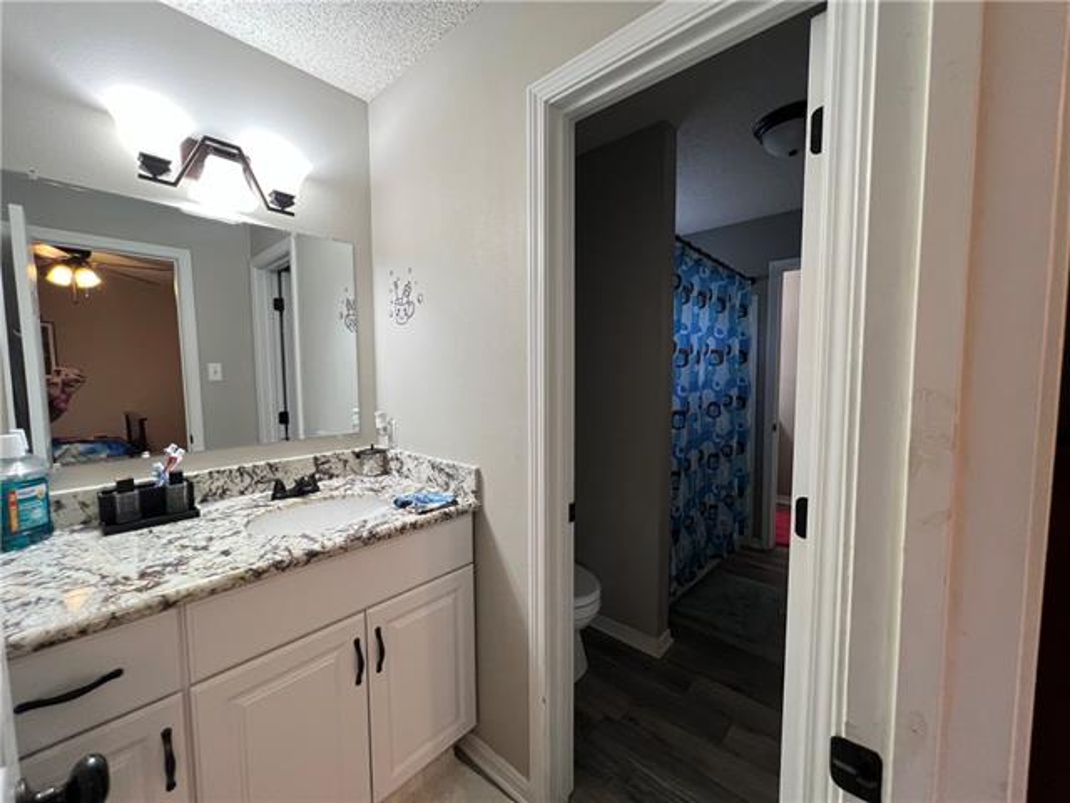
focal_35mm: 13
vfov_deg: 89.9
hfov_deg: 106.2
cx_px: 535
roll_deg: +0.7
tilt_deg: -3.3
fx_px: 402
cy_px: 402
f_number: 1.8
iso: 125
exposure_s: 1/60
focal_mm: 1.57
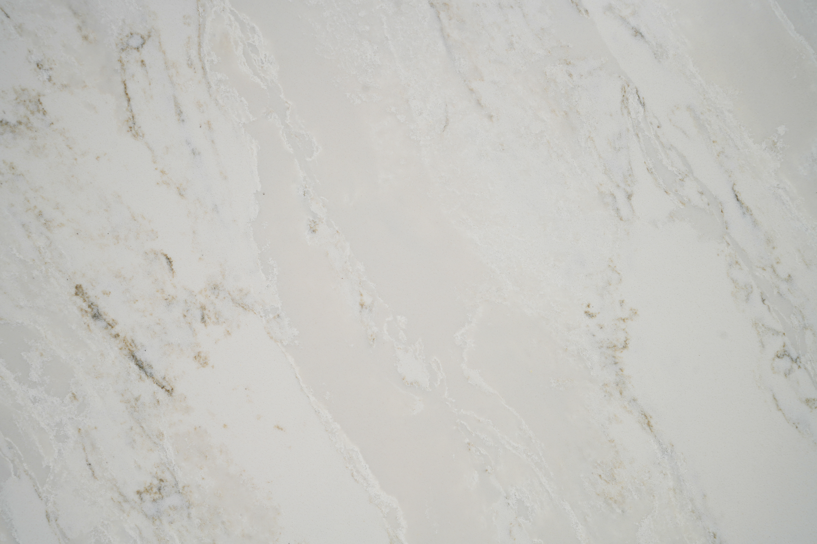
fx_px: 794
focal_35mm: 35
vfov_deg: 37.9
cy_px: 272
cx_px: 408
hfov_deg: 54.4
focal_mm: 35
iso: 100
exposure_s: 1/1600
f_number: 8
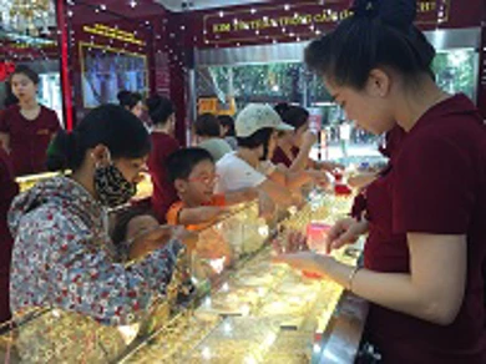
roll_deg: -0.3
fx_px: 407
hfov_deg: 61.7
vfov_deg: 48.2
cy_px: 182
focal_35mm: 29
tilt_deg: -9.1
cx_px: 243
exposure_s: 1/60
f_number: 2.2
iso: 40
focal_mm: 4.15
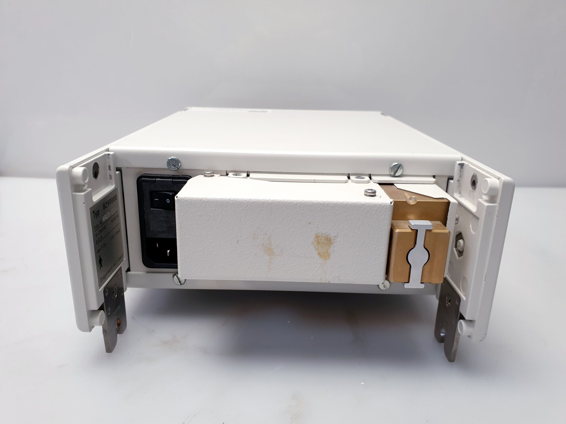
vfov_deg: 53.1
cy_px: 212
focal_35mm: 26
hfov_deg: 67.3
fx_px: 425
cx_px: 283
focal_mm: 4.3
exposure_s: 1/50
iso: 64
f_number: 2.4
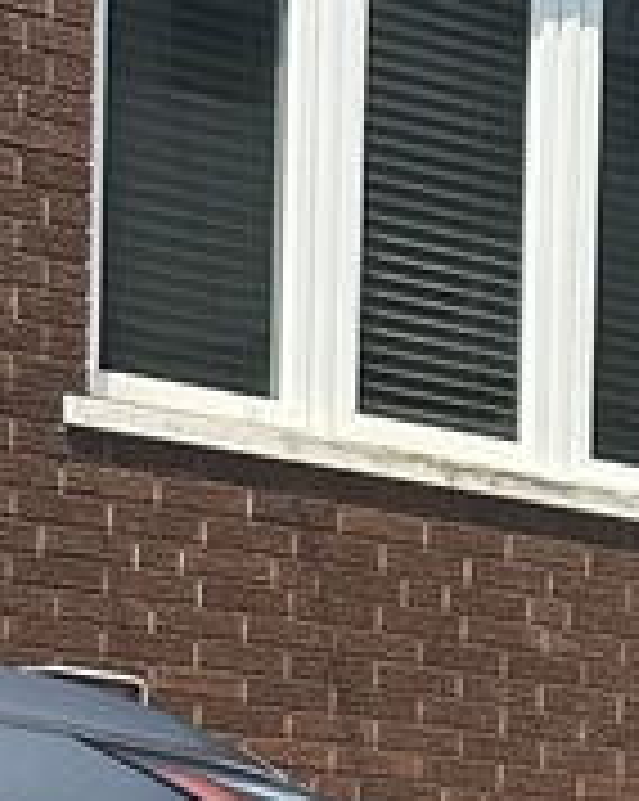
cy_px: 1400
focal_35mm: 158
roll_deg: -4.2
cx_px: 1656
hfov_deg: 8.7
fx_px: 3742
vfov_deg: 11.4
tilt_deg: -6.1
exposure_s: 1/3058
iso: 80
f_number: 1.78
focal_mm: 6.86
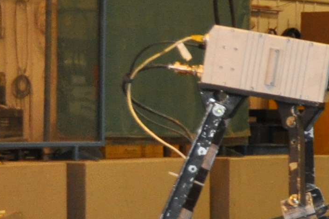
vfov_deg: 6.8
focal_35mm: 200
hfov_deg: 8.9
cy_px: 214
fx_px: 1825
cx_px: 878
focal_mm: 22
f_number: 3.8
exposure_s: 1/80
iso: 800
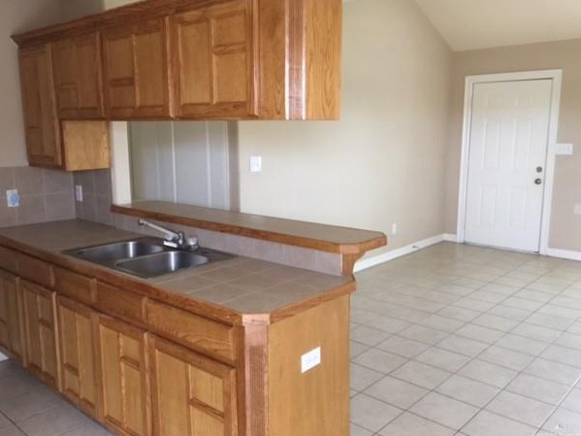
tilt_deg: -8.9
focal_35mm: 31
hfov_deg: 58.3
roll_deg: -0.1
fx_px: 520
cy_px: 215
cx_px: 278
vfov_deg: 45.4
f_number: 2.2
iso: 100
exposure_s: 1/15
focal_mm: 4.15
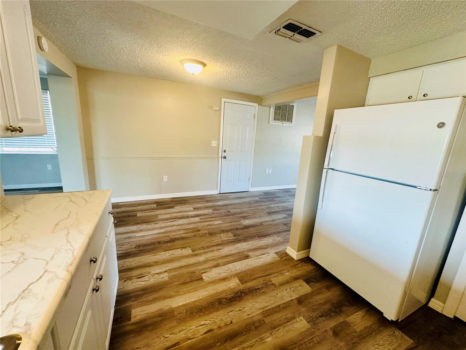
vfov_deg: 85.7
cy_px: 175
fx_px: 188
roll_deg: -3.8
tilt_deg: -12.0
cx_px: 233
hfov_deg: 102.1
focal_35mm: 14
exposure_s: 1/60
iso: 200
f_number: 2.2
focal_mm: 2.22
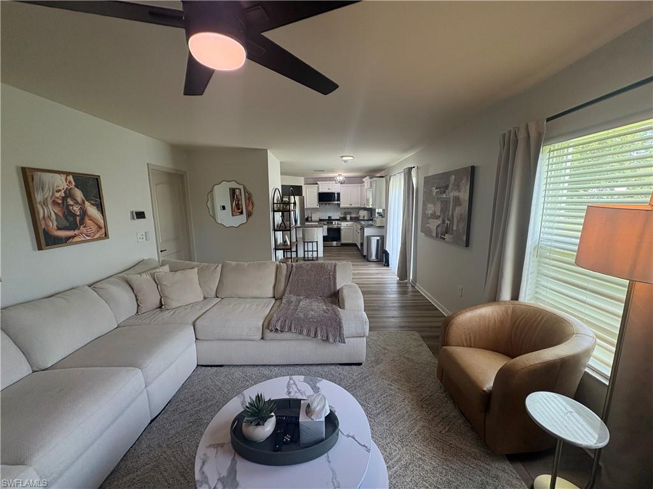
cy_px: 244
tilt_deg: -8.8
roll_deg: +1.2
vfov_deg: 85.7
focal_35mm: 14
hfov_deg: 102.1
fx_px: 264
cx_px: 326
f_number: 2.2
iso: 200
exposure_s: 1/120
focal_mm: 2.22
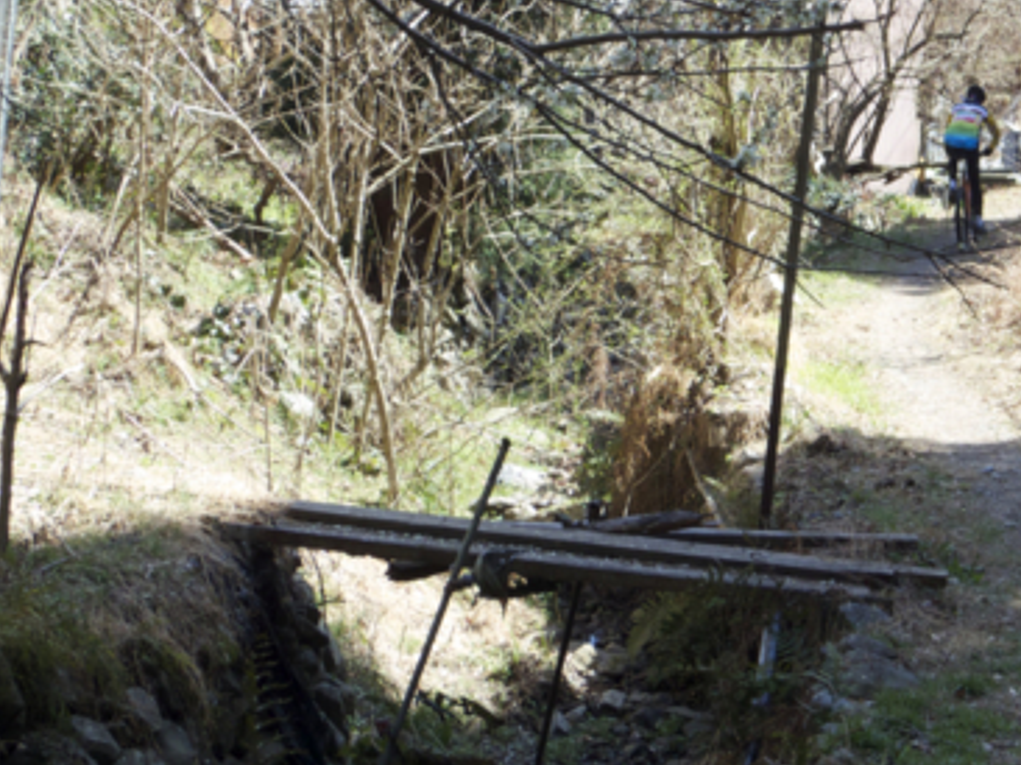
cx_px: 946
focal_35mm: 70
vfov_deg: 20.9
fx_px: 2063
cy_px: 237
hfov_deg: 26.7
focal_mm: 5.9
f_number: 4
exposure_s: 1/200
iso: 250
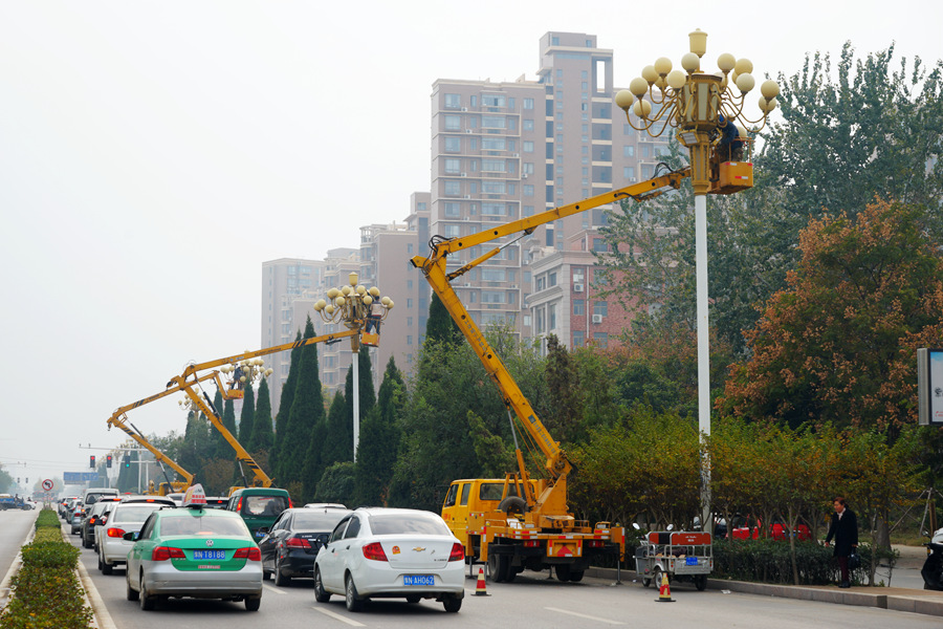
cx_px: 472
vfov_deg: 19.5
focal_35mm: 70
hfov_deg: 28.8
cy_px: 314
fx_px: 1833
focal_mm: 70
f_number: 8
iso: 100
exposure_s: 1/160
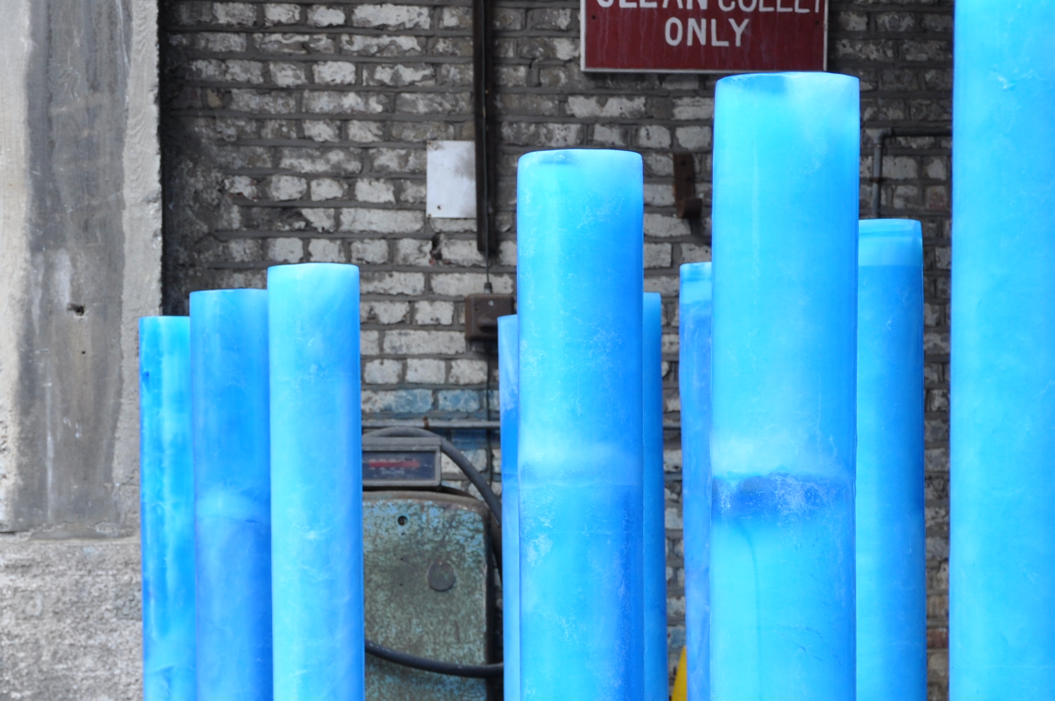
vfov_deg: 8.4
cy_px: 594
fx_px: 4771
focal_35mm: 163
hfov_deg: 12.6
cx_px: 413
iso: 250
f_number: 5.6
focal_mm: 58
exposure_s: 1/125
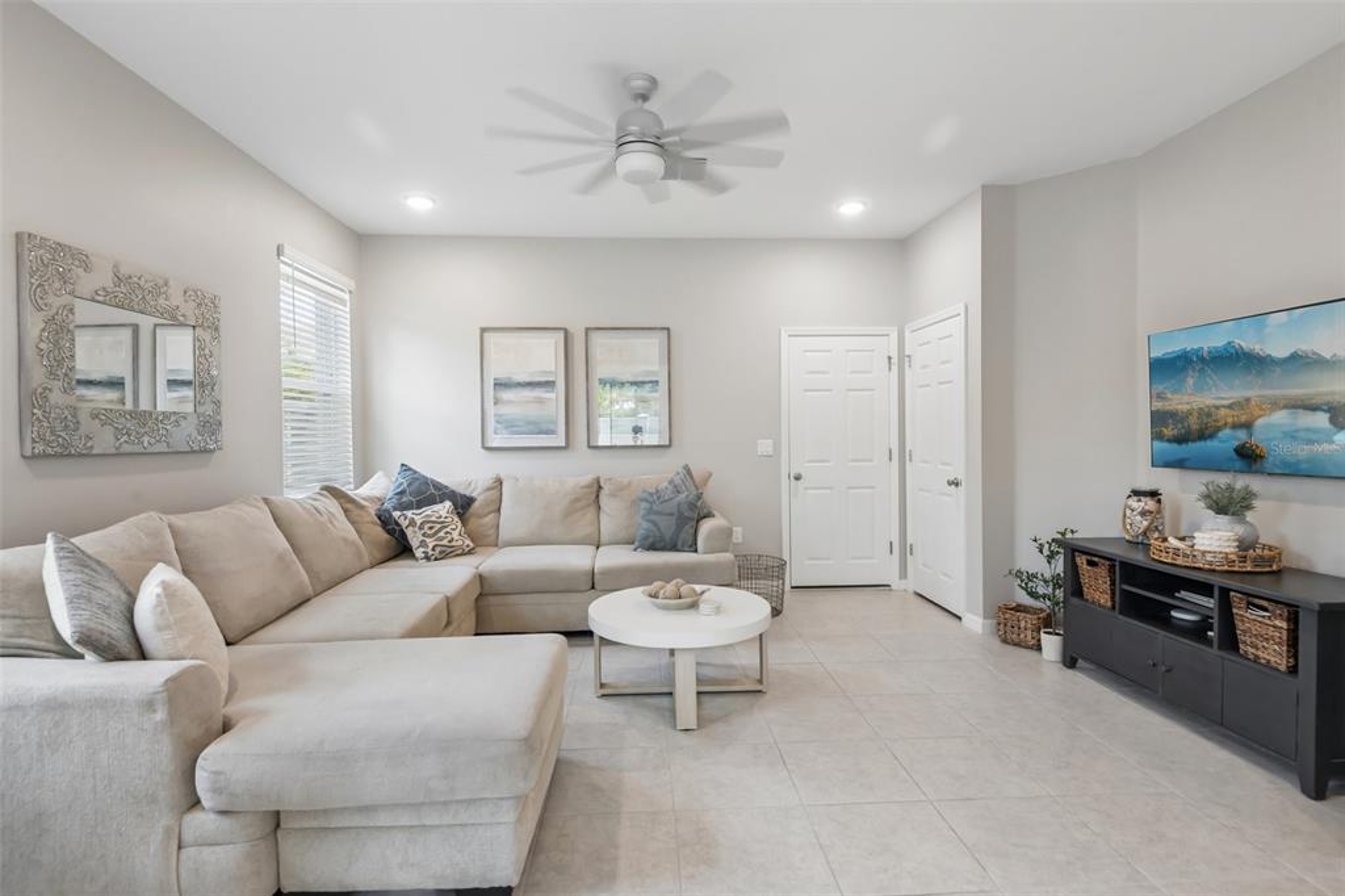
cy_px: 448
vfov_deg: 73.7
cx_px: 672
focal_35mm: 16
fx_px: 598
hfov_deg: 96.8
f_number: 8
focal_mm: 16
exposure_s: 1/15
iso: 400
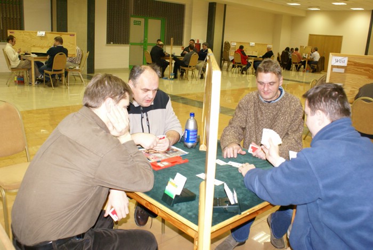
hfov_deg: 61.9
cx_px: 186
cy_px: 125
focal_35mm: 30
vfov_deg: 43.7
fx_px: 311
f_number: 5.6
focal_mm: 20
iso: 800
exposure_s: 1/25
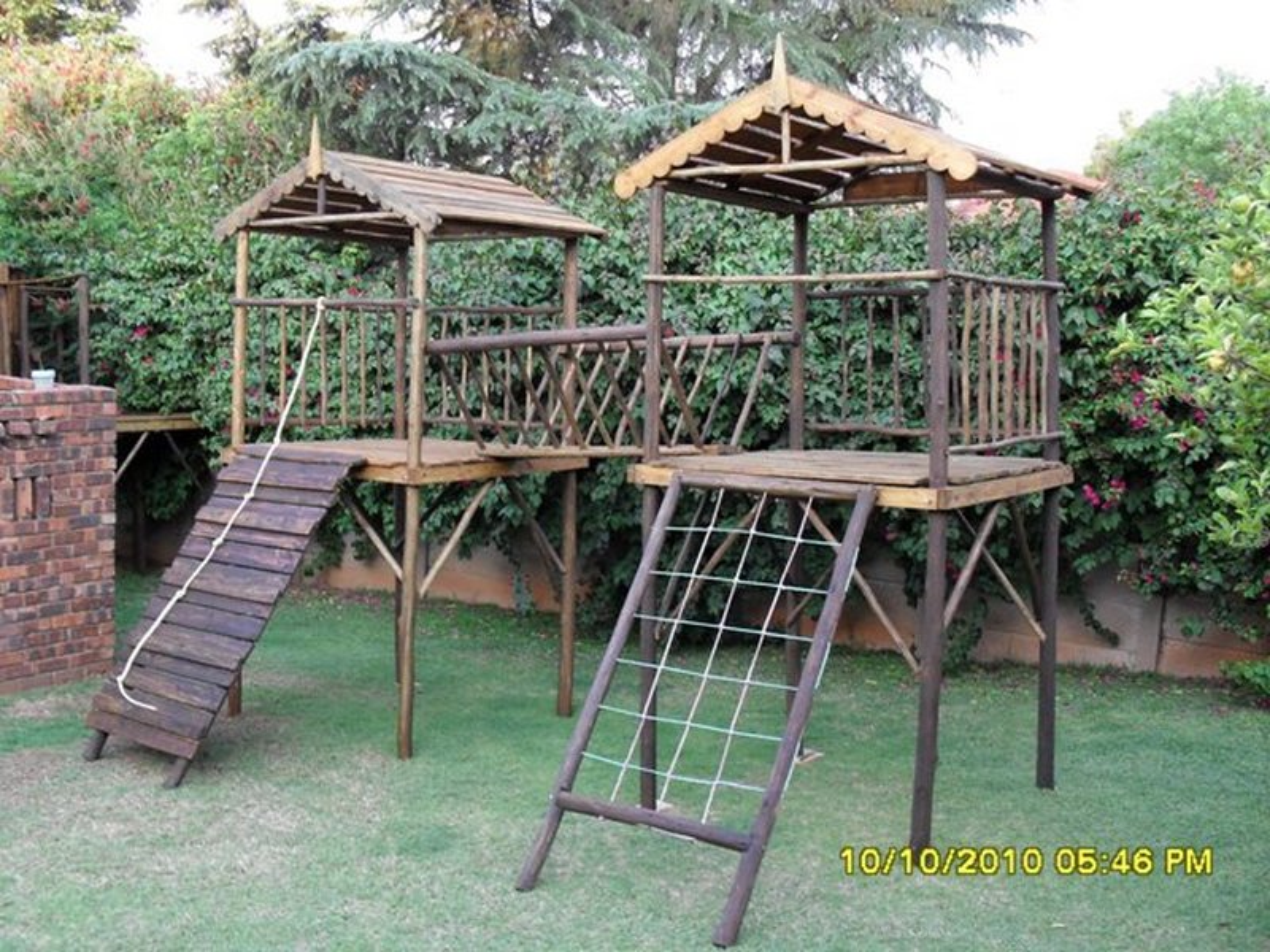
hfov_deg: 49.0
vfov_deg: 37.7
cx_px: 635
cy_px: 476
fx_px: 1394
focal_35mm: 38
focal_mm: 6.3
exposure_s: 1/45
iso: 80
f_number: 2.8
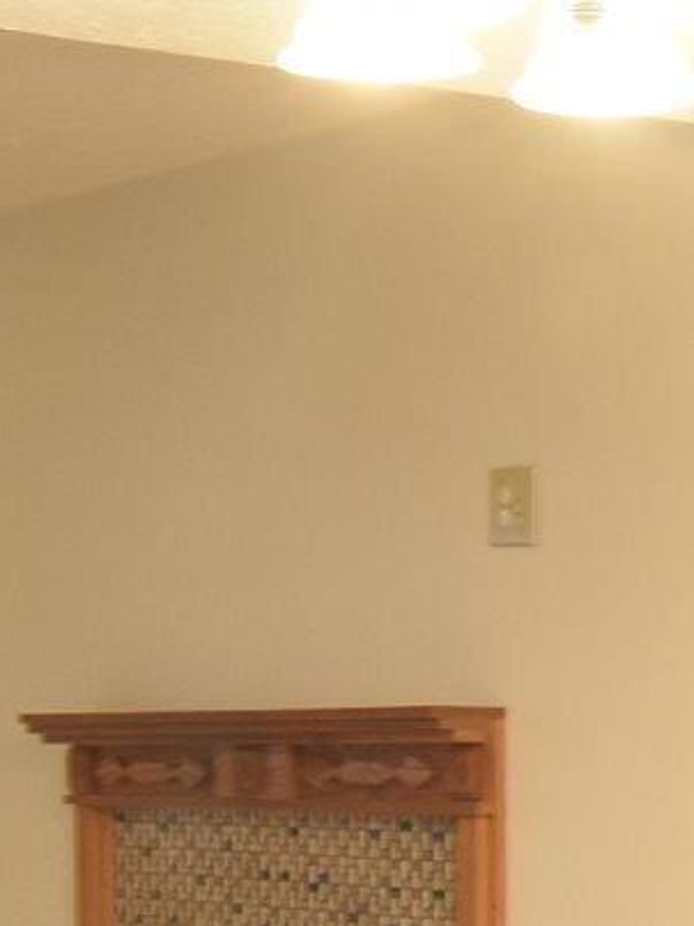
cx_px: 892
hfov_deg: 13.0
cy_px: 882
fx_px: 2942
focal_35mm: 110
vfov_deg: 17.5
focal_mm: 10
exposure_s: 1/4
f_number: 8
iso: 400
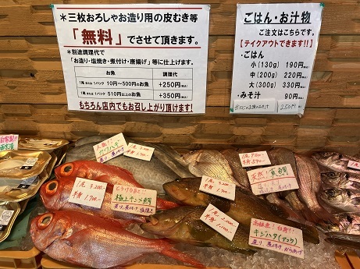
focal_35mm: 28
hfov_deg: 63.5
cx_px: 180
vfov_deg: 49.7
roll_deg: +0.0
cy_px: 134
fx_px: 291
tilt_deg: -22.9
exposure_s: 1/120
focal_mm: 3.99
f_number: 1.8
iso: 64
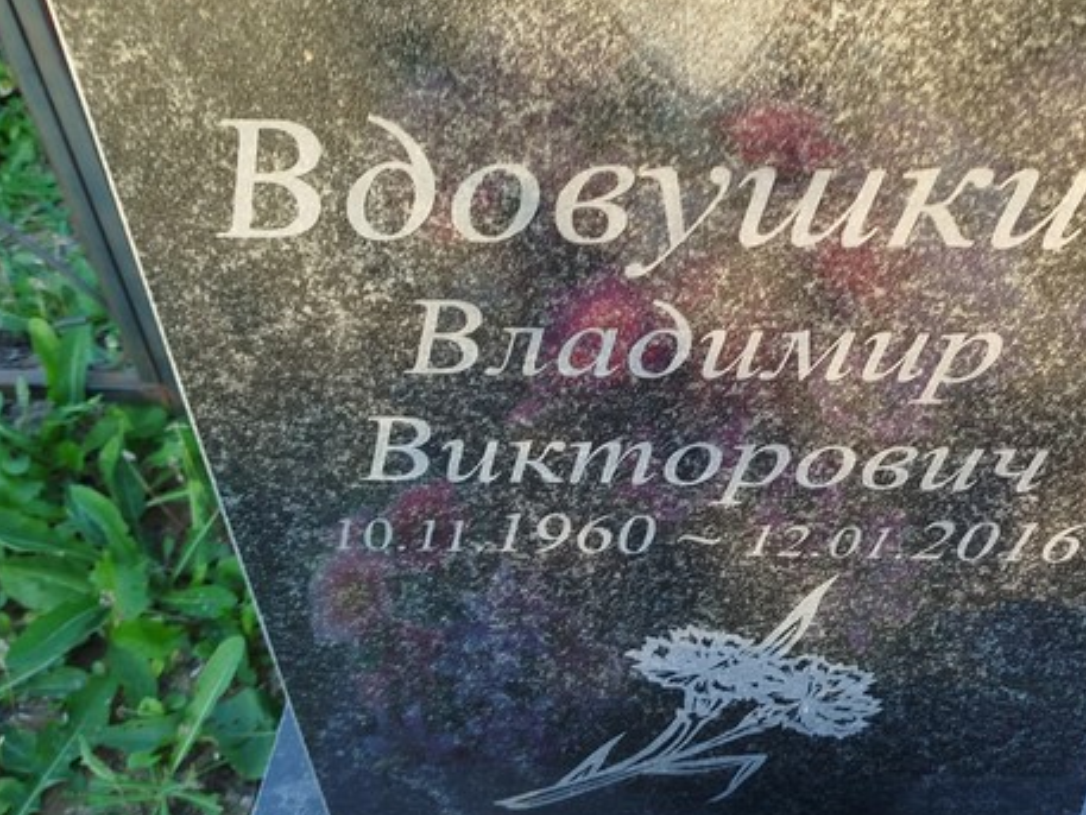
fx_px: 1318
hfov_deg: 44.3
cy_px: 383
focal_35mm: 42
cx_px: 694
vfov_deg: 34.4
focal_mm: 5.31
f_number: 1.7
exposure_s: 1/100
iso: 64
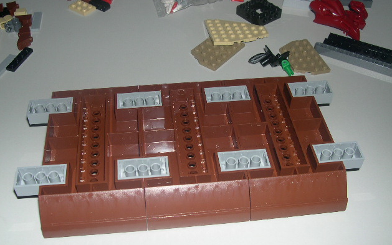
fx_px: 438
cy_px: 142
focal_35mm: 41
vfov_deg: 31.2
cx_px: 194
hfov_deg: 48.2
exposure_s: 1/60
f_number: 7.6
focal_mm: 8
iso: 100
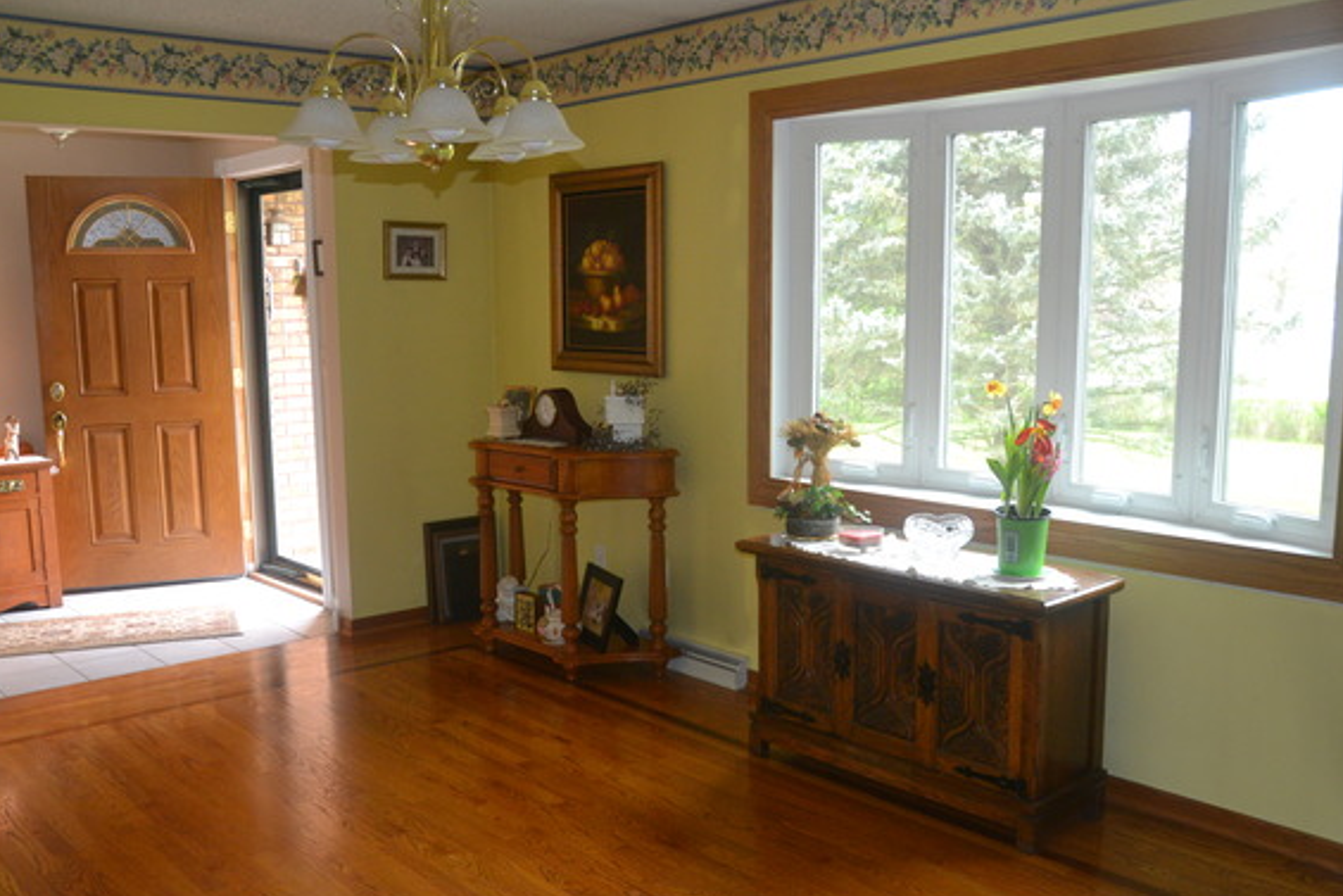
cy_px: 467
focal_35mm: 34
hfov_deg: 55.8
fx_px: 1269
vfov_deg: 38.9
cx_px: 696
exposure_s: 1/60
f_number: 3.5
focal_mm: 20
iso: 900
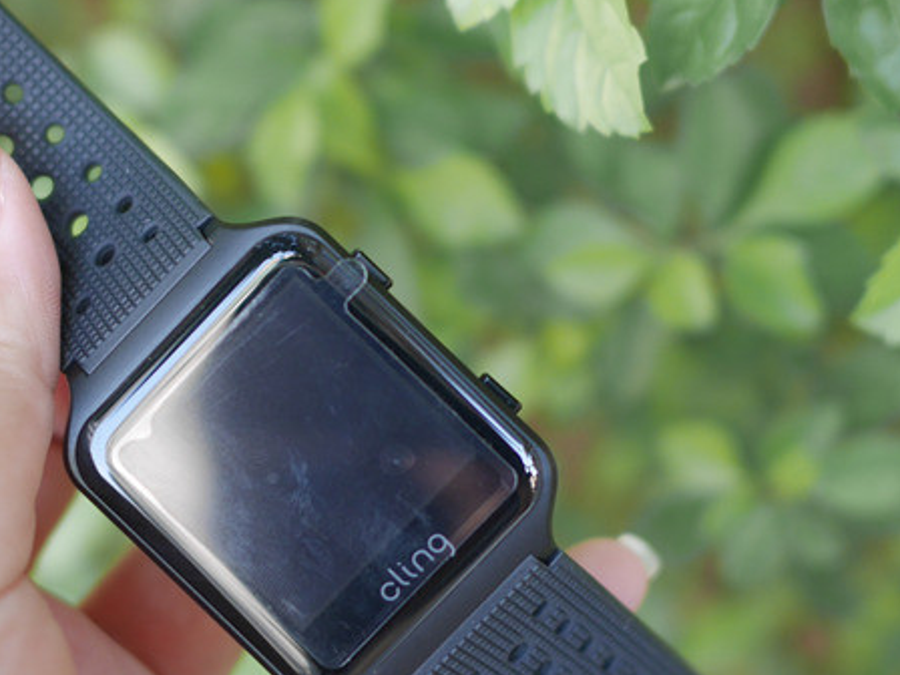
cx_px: 323
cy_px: 388
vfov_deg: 21.9
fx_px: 1742
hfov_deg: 28.8
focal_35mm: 67
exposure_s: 1/80
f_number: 1.7
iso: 200
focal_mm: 15
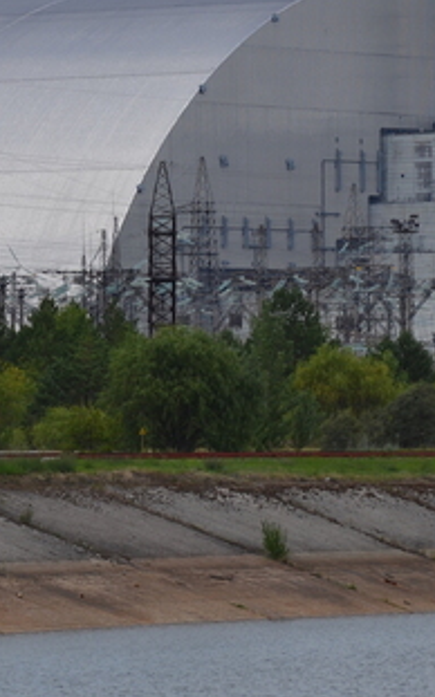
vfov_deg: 6.1
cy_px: 202
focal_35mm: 347
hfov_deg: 3.8
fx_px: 6591
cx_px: 173
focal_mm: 98
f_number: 8
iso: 100
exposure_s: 1/250
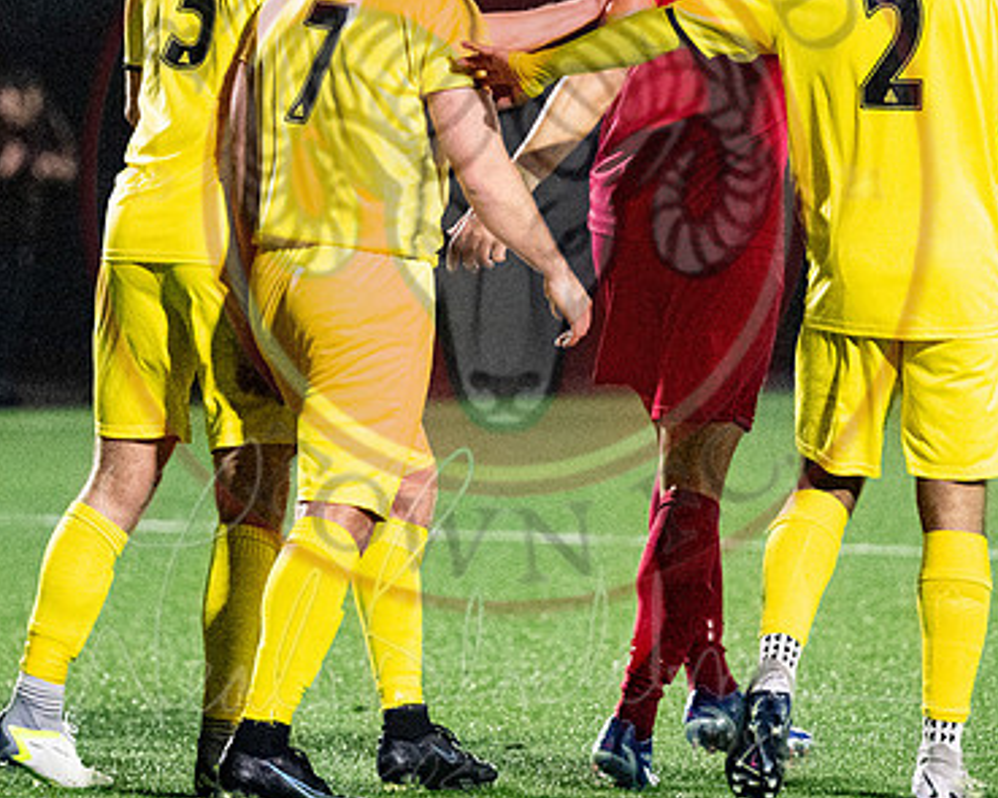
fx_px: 12609
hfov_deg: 4.5
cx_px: 485
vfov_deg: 3.6
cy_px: 186
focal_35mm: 427
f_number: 2.8
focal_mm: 155
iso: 8000
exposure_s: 1/1000
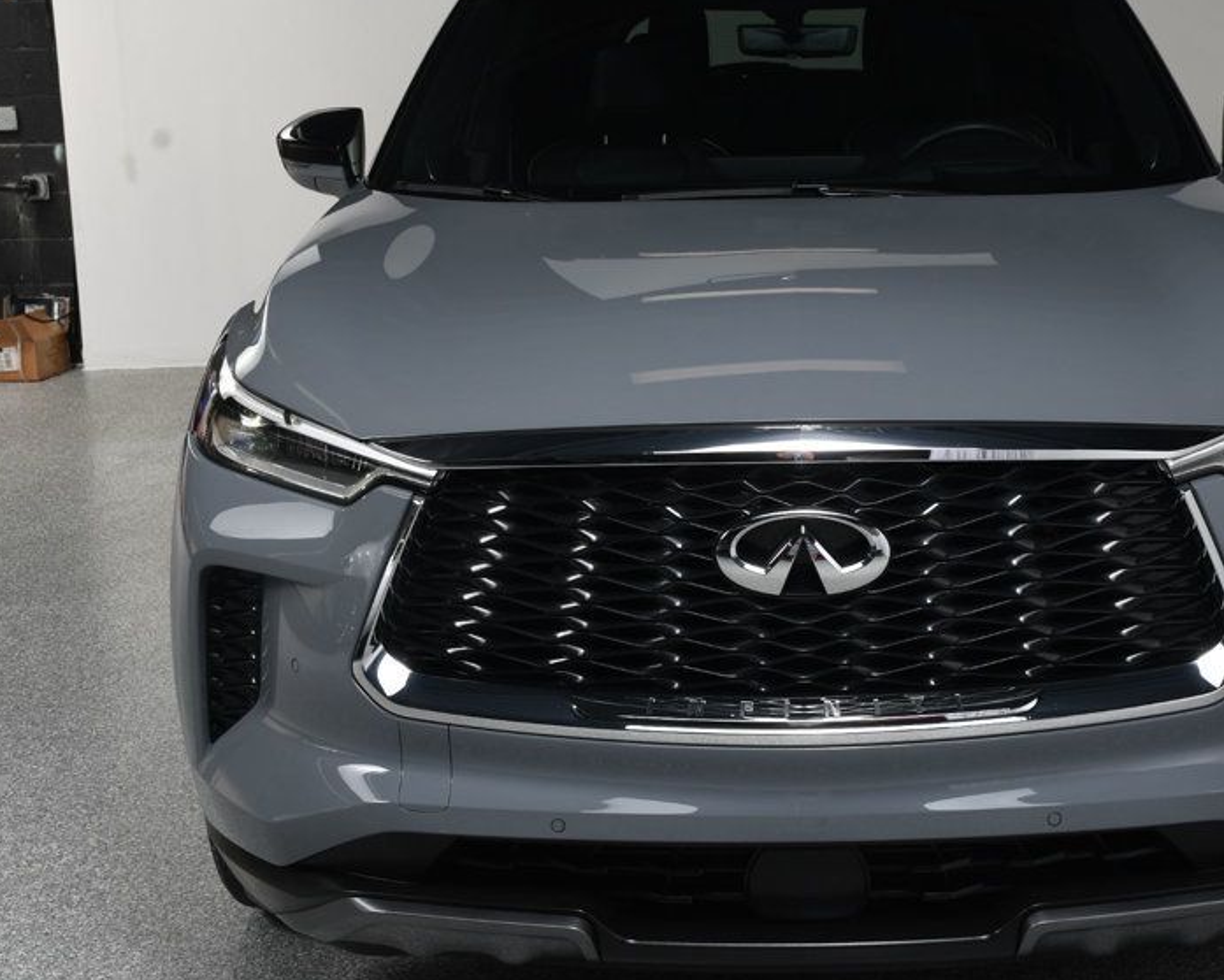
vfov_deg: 24.6
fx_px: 2247
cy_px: 407
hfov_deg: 30.3
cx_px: 776
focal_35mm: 62
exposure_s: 1/160
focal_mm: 30
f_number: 11
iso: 100
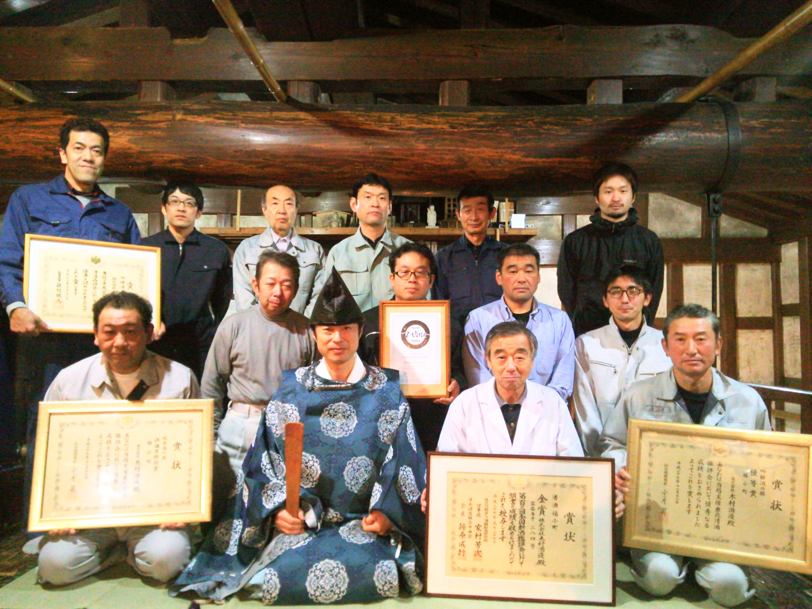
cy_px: 304
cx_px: 406
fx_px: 657
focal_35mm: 28
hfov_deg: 63.4
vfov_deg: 49.7
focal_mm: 4.21
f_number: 2.5
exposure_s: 1/8
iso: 500
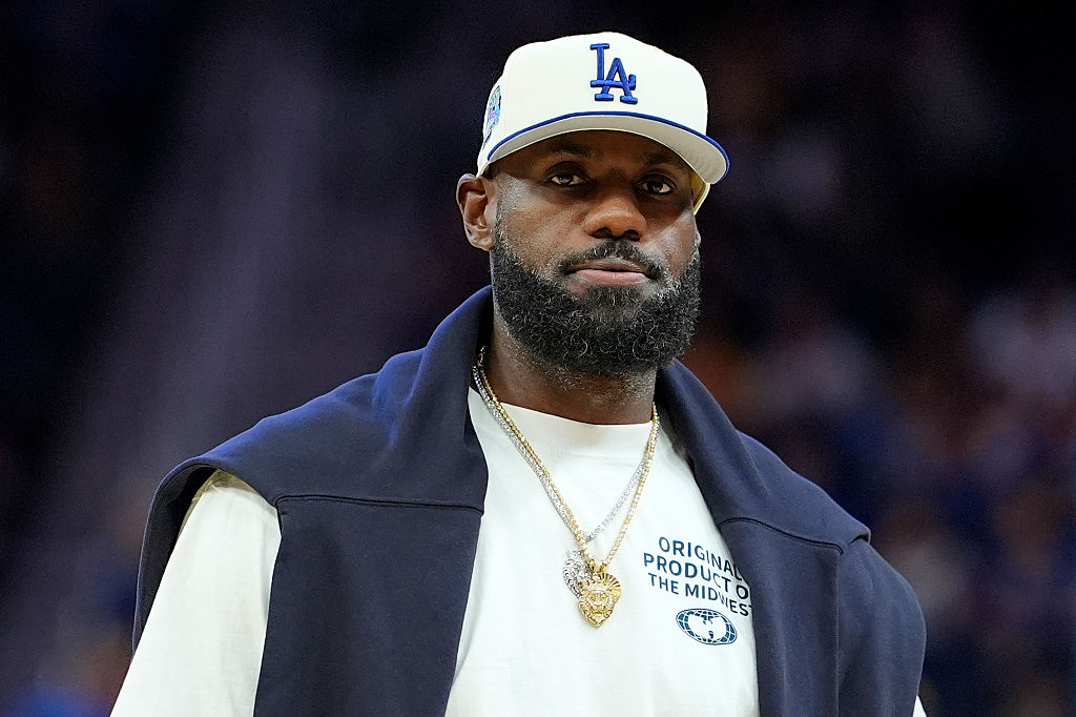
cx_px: 538
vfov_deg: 6.1
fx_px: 6722
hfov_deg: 9.2
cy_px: 358
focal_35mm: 225
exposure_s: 1/2000
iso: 2000
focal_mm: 150
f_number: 2
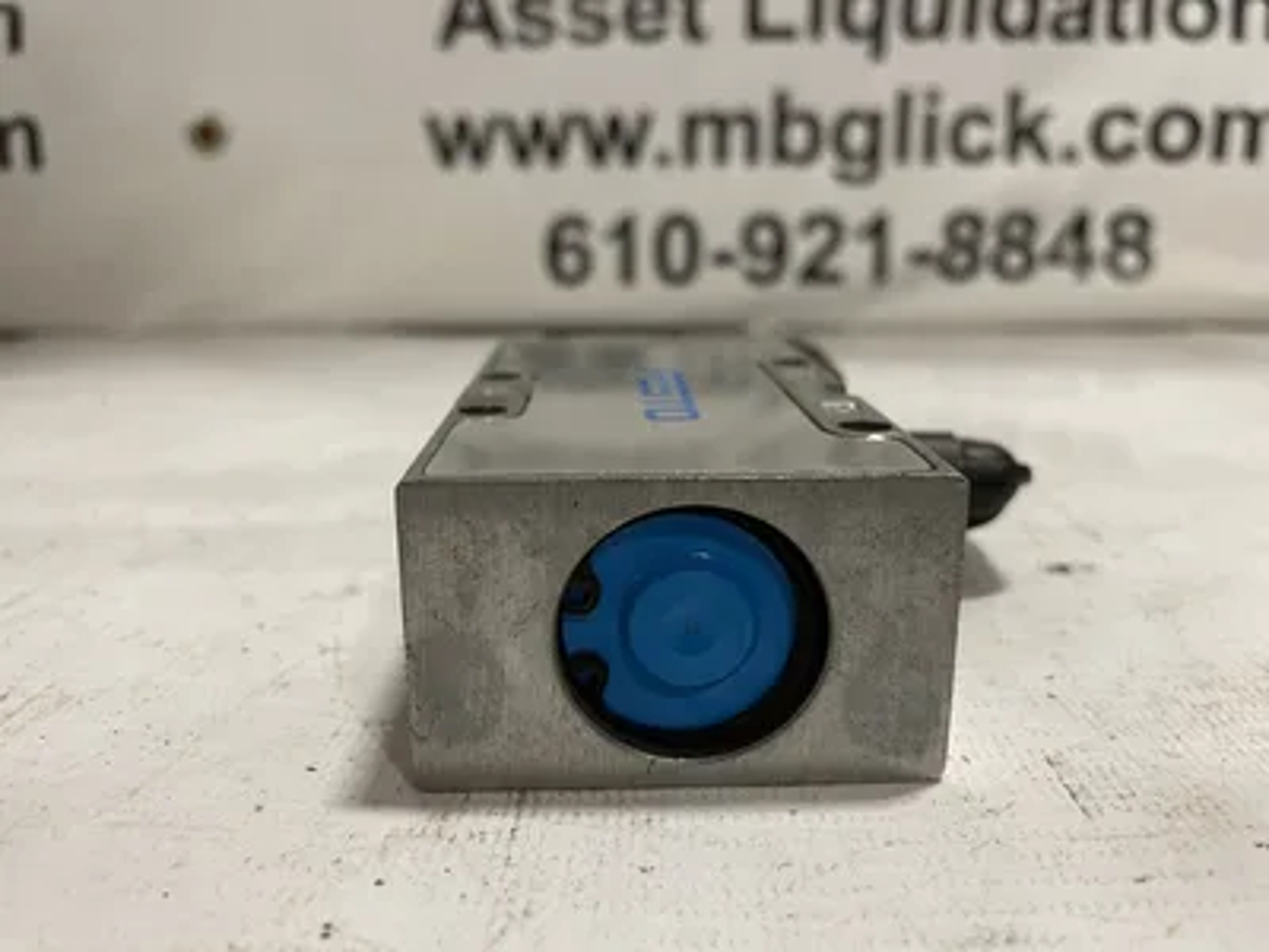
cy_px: 476
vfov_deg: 53.1
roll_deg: -0.7
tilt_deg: -15.9
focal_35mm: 26
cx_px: 634
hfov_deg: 67.3
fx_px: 953
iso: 160
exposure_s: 1/60
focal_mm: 4.2
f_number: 1.6
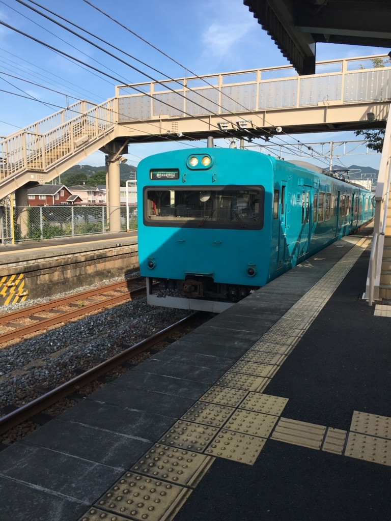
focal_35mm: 29
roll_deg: -0.8
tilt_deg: -7.8
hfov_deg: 48.2
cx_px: 196
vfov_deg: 61.7
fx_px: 437
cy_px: 260
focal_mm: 4.15
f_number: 2.2
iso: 25
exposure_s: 1/905
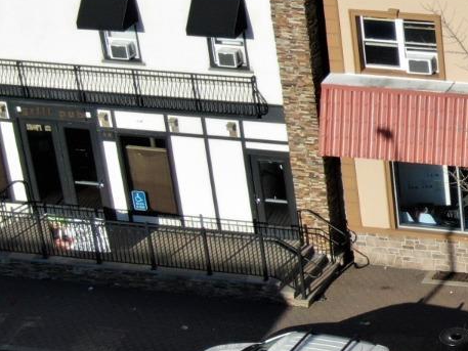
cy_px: 102
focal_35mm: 128
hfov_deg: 14.2
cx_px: 733
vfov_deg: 11.6
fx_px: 1731
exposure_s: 1/800
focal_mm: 6.63
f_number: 3.4
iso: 100
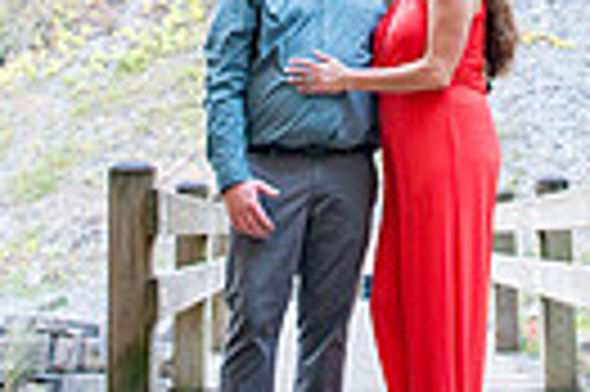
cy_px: -270
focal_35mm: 106
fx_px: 1735
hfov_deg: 19.2
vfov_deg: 12.0
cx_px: 446
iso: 250
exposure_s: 1/200
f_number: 2.8
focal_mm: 24
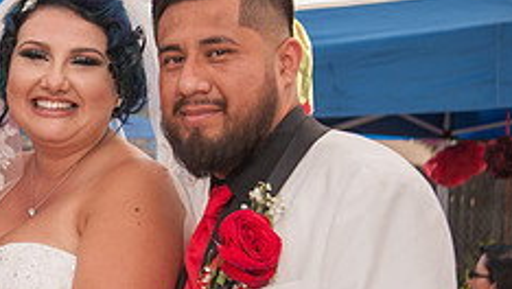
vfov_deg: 11.1
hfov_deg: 19.2
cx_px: 20
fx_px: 1481
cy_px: 230
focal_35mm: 109
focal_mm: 42
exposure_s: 1/1000
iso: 200
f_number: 5
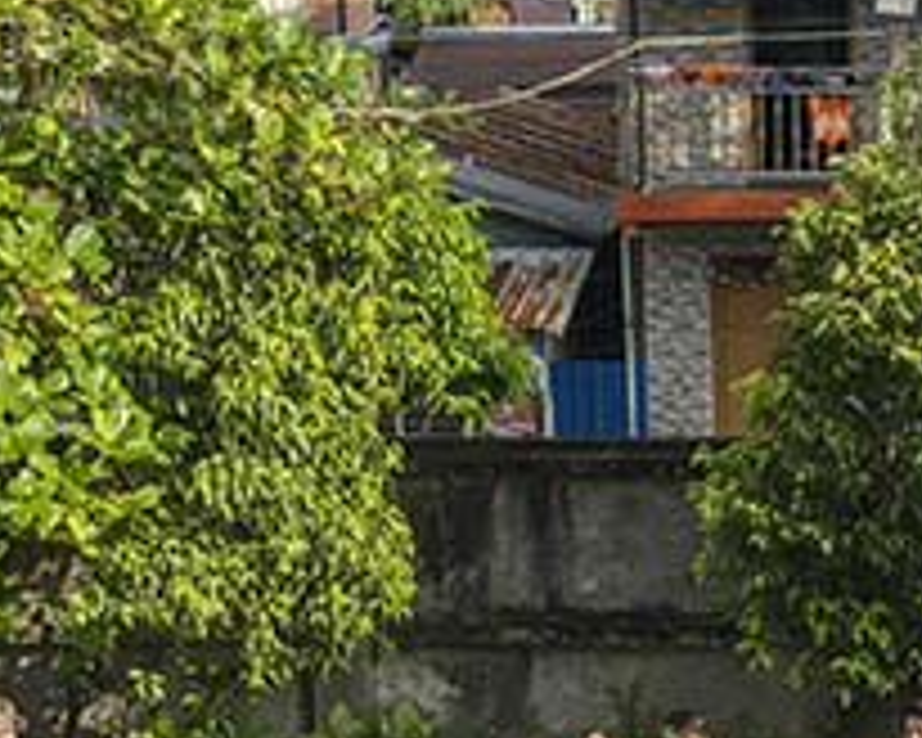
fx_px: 3602
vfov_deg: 11.4
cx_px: 922
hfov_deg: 14.4
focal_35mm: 132
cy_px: 936
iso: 250
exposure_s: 1/640
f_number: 8
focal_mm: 30
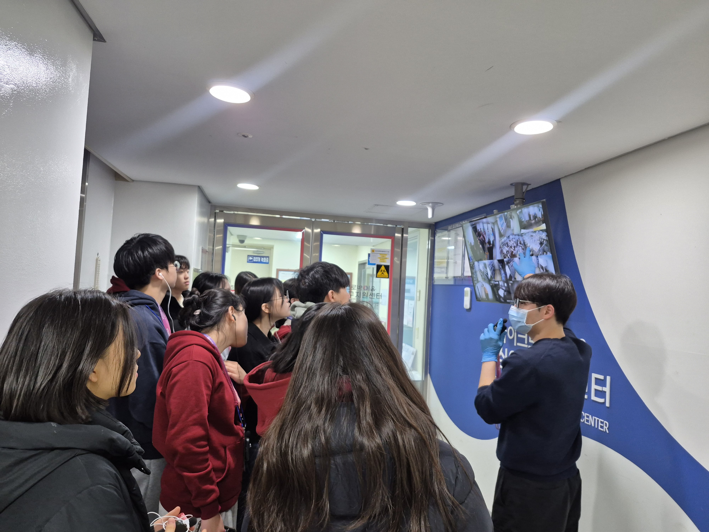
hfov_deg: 73.9
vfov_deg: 58.9
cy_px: 266
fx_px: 471
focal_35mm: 23
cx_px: 354
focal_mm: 5.4
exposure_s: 1/120
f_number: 1.8
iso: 320
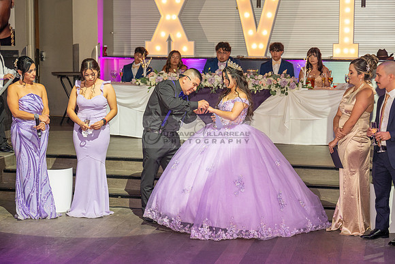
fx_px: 768
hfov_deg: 28.8
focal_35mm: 70
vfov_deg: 19.5
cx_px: 198
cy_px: 132
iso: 1000
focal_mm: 70
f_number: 4
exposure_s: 1/125
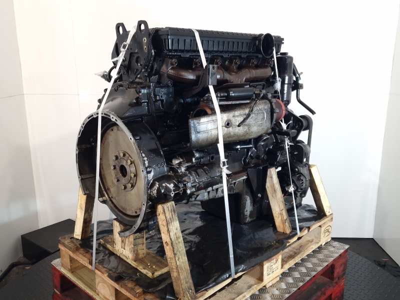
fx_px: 266
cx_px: 200
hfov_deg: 73.9
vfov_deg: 58.9
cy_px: 150
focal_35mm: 23
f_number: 1.8
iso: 100
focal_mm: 6.4
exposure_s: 1/50
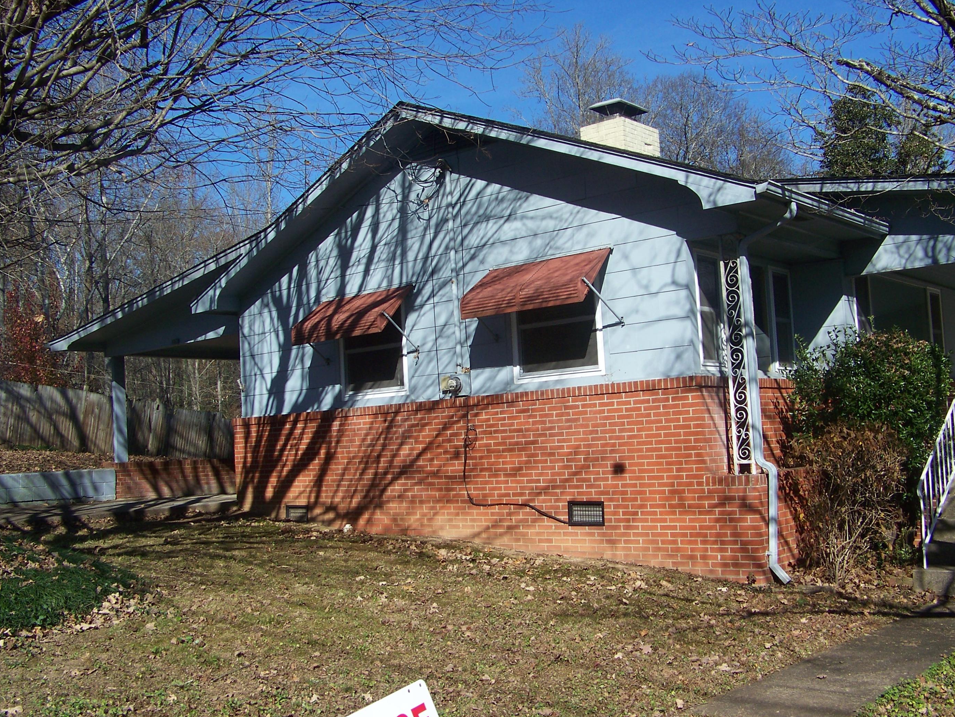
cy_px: 357
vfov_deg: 36.8
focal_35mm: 39
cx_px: 486
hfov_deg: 47.9
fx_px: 1076
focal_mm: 5.85
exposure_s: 1/500
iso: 64
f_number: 4
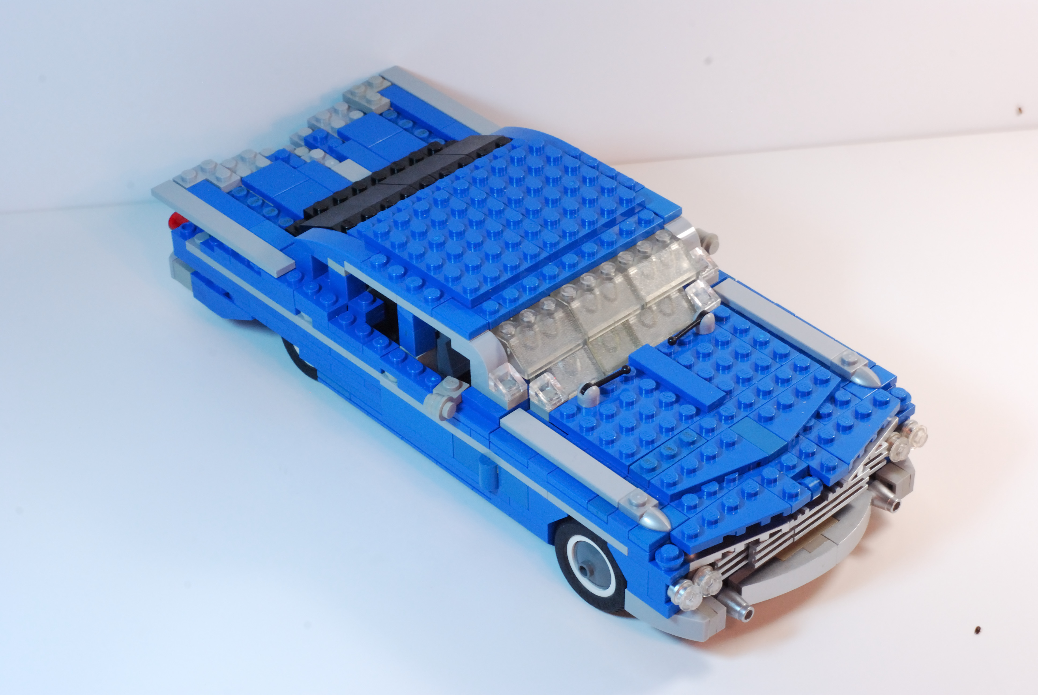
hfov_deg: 27.0
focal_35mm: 75
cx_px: 519
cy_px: 348
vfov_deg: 18.2
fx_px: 2165
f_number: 14
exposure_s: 1/25
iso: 800
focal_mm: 50
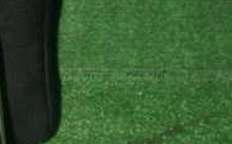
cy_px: 122
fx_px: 770
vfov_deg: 10.7
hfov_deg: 15.7
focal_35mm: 122
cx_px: -117
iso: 640
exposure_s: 1/40
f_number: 7.1
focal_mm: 6.37
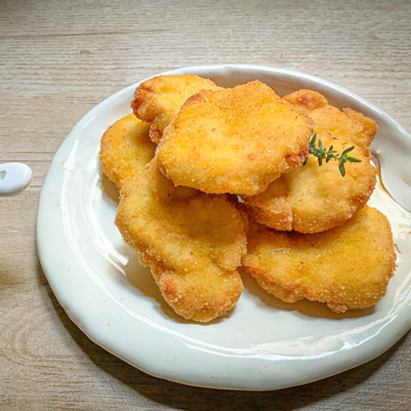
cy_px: 203
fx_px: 470
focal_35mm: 35
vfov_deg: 47.2
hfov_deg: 46.8
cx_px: 157
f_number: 1.8
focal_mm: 3
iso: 80
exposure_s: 1/60
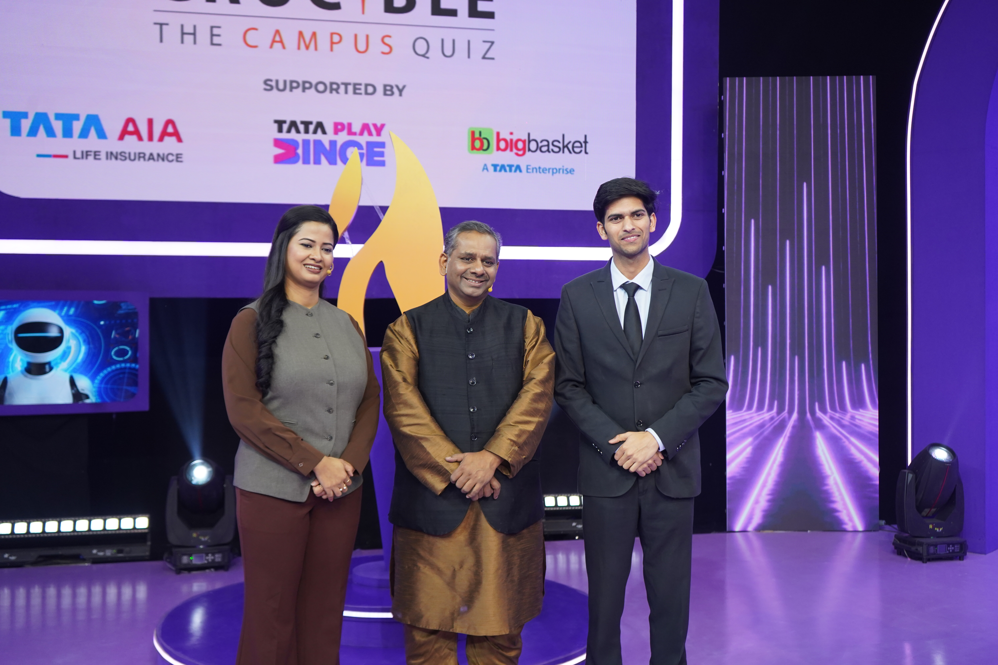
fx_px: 1026
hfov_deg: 51.9
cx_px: 499
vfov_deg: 35.9
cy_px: 332
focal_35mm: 37
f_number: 4
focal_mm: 37
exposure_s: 1/160
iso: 1600
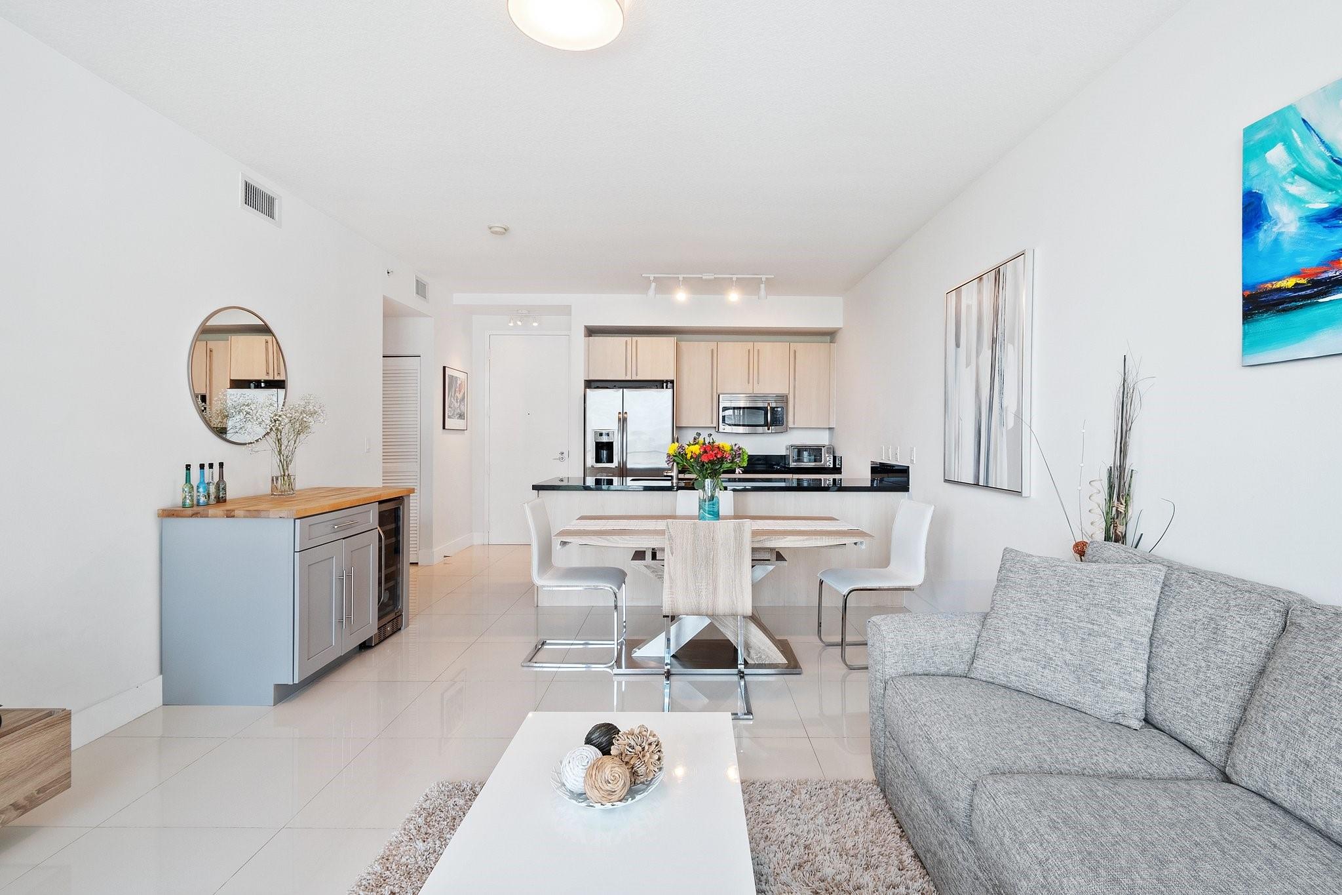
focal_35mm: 15
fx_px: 559
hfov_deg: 100.4
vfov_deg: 77.3
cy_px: 448
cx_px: 671
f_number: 8
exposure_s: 1/15
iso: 400
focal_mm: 10
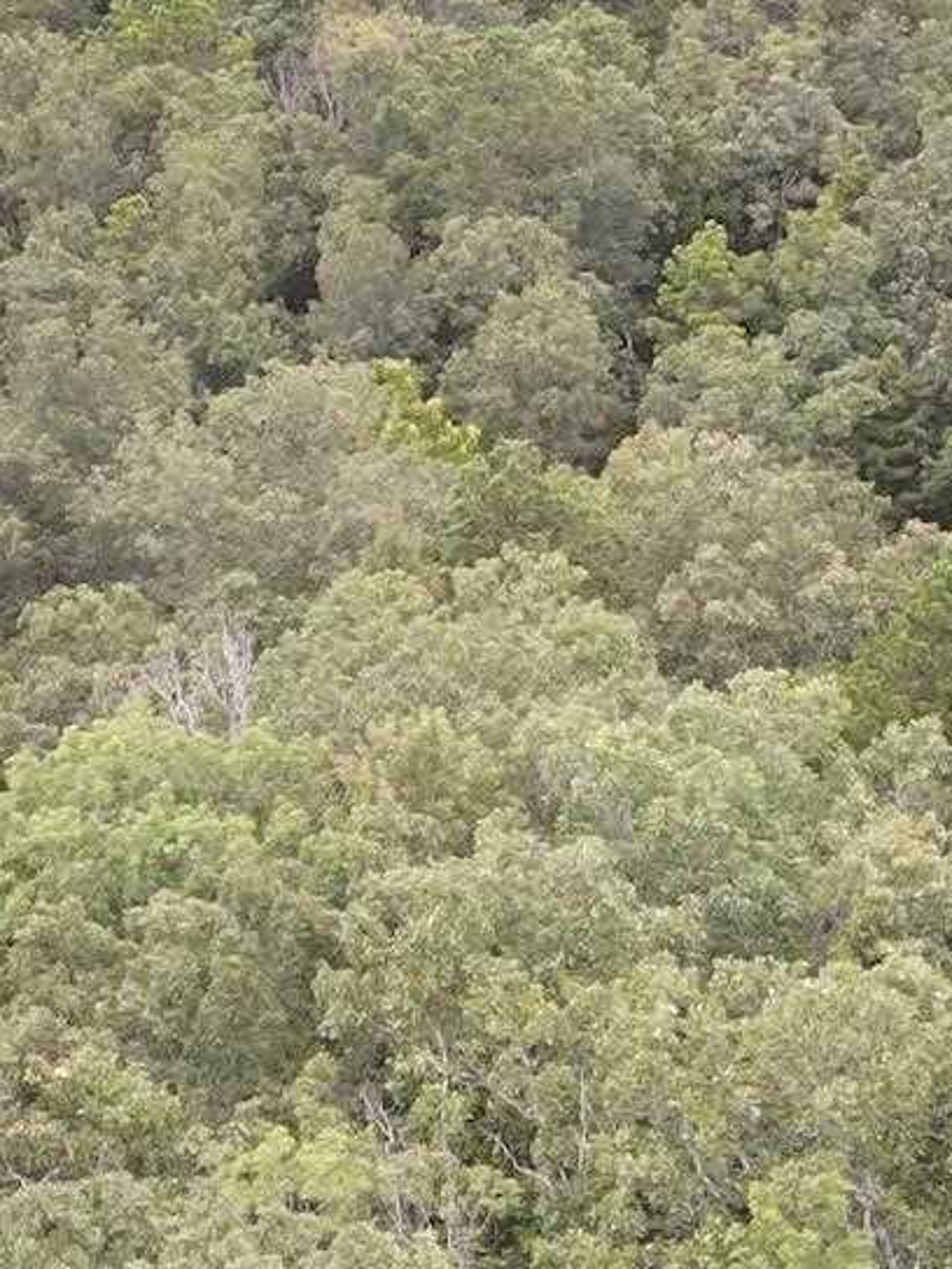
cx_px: 819
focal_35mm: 113
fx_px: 4144
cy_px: 1194
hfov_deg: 13.0
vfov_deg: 17.1
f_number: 2.8
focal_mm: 4.5
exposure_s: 1/8
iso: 740
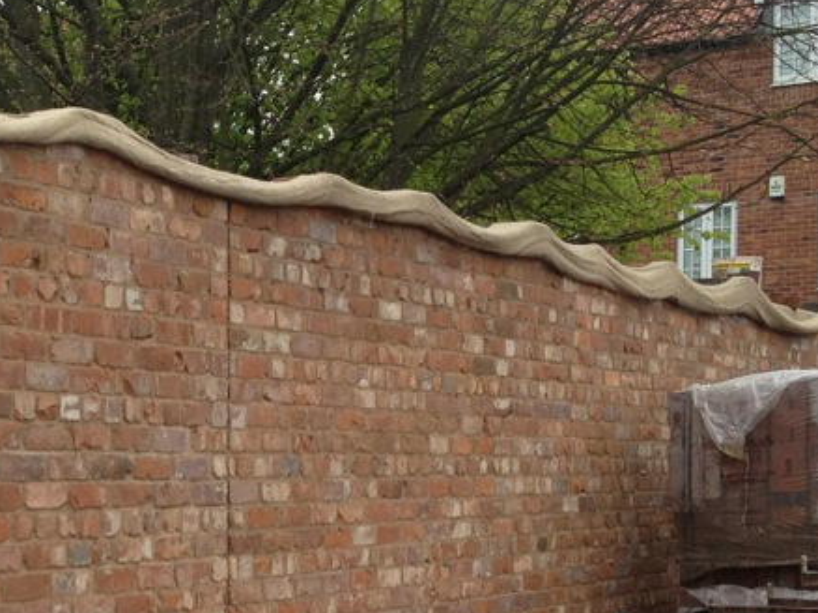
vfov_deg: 15.2
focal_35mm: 96
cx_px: 84
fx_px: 2267
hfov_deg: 20.1
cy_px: 546
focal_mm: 4.28
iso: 64
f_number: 2.4
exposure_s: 1/310
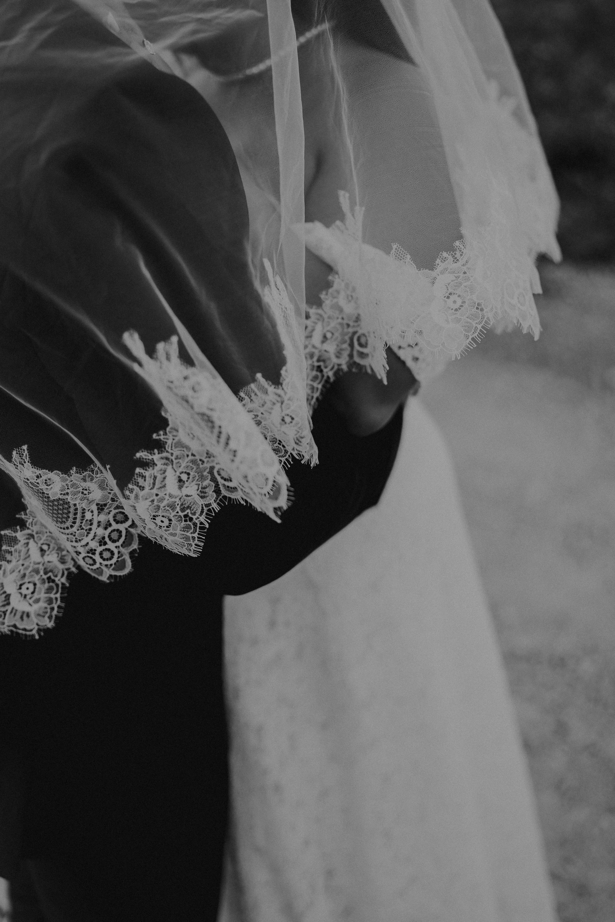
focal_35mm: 35
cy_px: 461
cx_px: 308
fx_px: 897
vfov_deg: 54.4
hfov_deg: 37.9
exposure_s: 1/1600
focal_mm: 35
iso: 125
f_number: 1.8
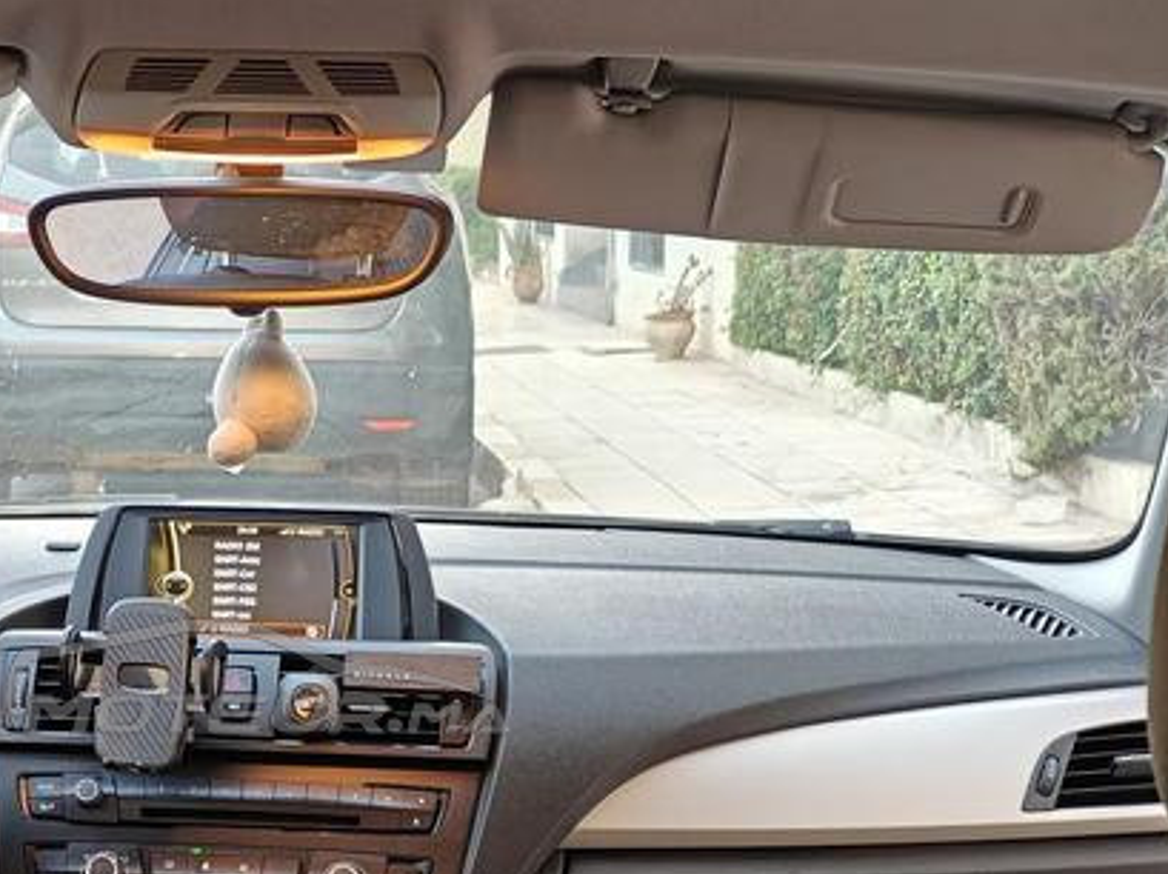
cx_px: 257
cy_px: 675
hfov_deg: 25.6
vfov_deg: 19.4
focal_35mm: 75
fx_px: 2528
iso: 320
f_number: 2
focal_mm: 7.08
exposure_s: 1/33
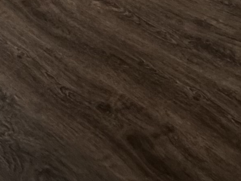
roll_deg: +2.5
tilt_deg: -11.2
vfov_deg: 12.0
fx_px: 662
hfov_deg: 20.6
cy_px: -274
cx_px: 158
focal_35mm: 95
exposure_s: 1/120
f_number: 2.2
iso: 200
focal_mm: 2.22
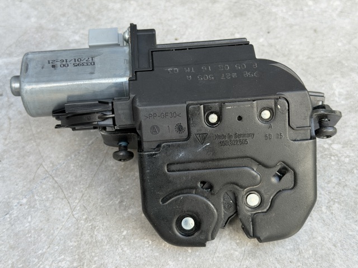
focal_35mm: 48
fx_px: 496
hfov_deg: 39.7
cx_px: 179
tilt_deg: -51.3
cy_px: 134
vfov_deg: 30.2
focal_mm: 6.76
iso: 50
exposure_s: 1/121
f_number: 1.78
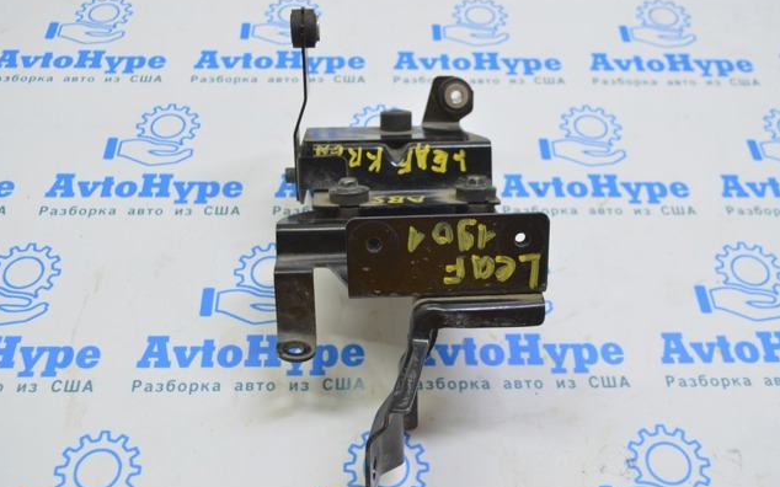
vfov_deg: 33.1
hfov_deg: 51.0
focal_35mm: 39
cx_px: 388
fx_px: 819
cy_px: 245
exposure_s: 1/20
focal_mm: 25
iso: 400
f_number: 5.6
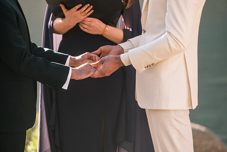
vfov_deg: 6.5
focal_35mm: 210
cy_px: 76
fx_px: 1324
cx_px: 114
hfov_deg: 9.8
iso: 200
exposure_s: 1/240
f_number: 3.6
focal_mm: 140
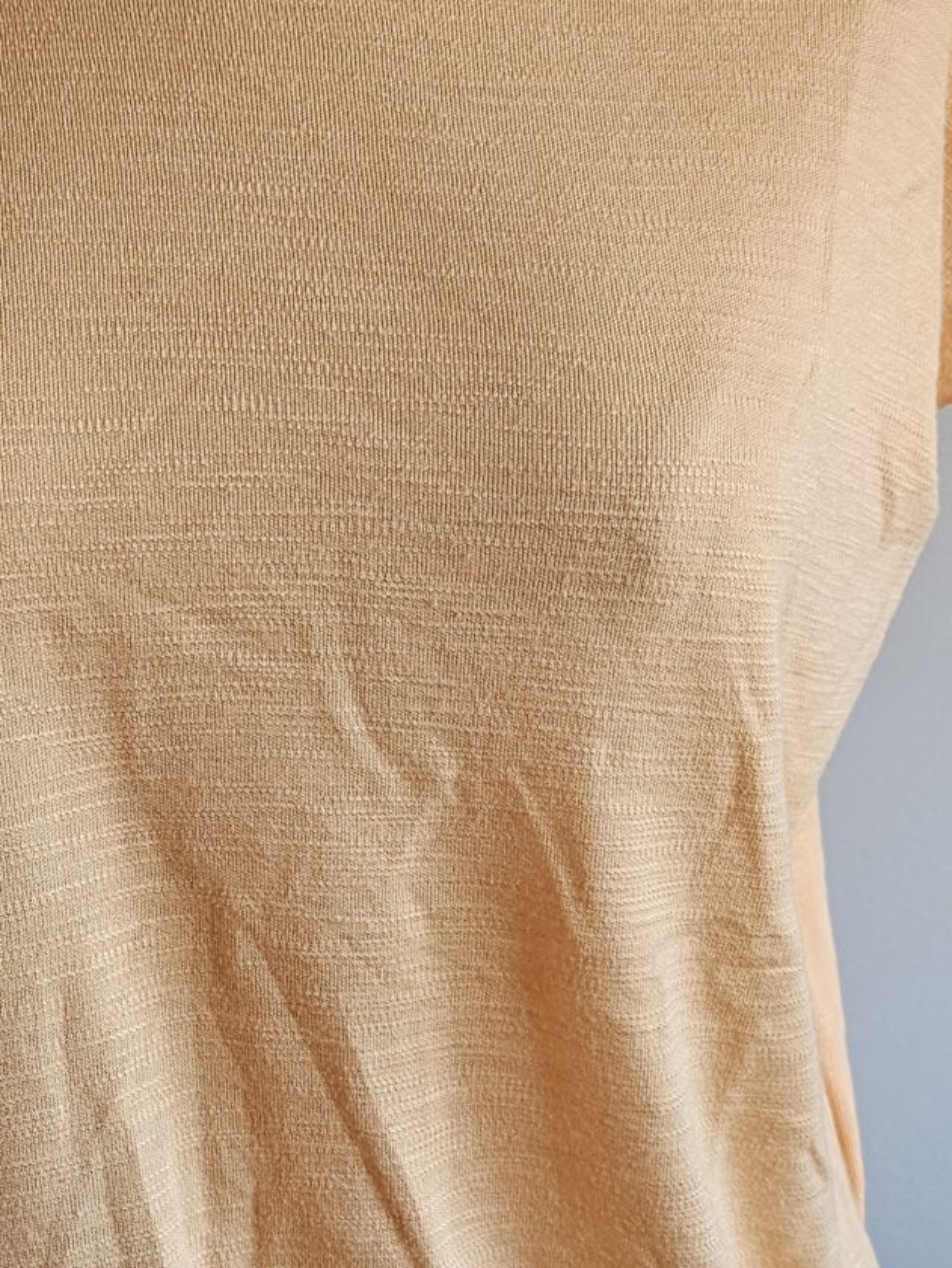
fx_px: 2053
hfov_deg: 26.0
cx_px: 339
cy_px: 731
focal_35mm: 56
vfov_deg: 34.3
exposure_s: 1/120
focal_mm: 6.3
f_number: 1.7
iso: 200
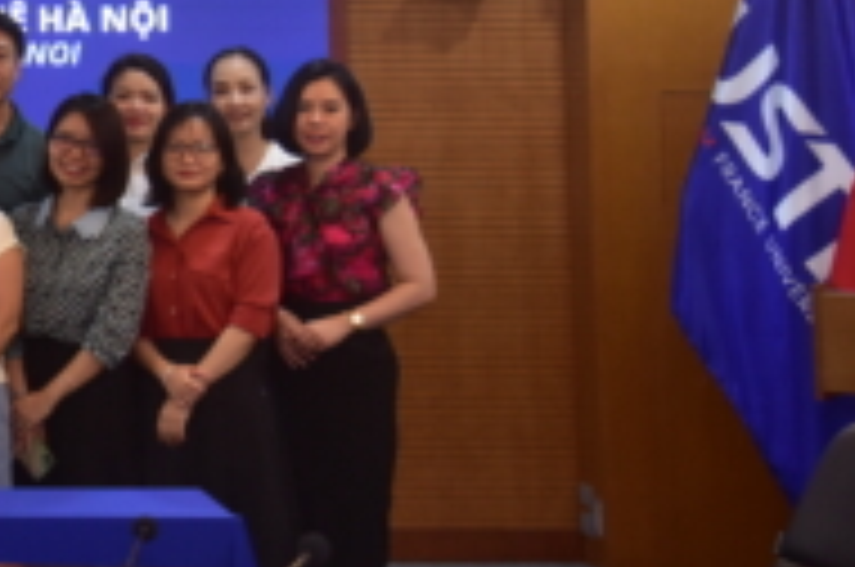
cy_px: -72
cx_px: -367
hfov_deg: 16.2
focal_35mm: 117
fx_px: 2774
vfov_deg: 11.5
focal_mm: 40
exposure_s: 1/125
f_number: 4
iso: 1600
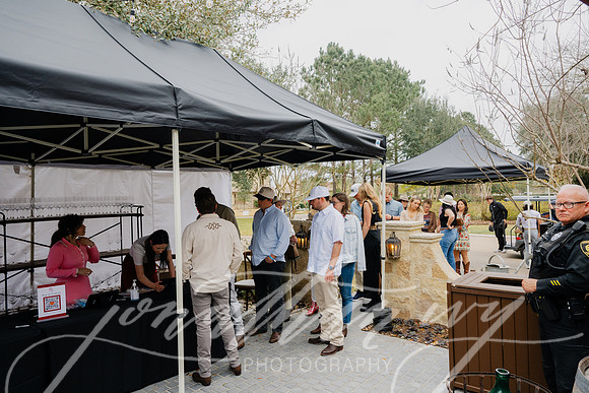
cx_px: 294
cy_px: 196
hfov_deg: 73.7
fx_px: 393
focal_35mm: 24
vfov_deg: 53.2
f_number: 5.6
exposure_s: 1/250
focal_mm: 24
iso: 450
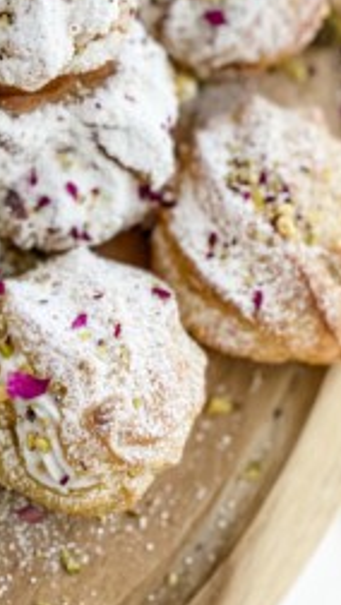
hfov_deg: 11.0
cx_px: -77
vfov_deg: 19.5
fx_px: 1734
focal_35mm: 108
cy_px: 77
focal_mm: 6
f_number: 2
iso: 40
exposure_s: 1/120
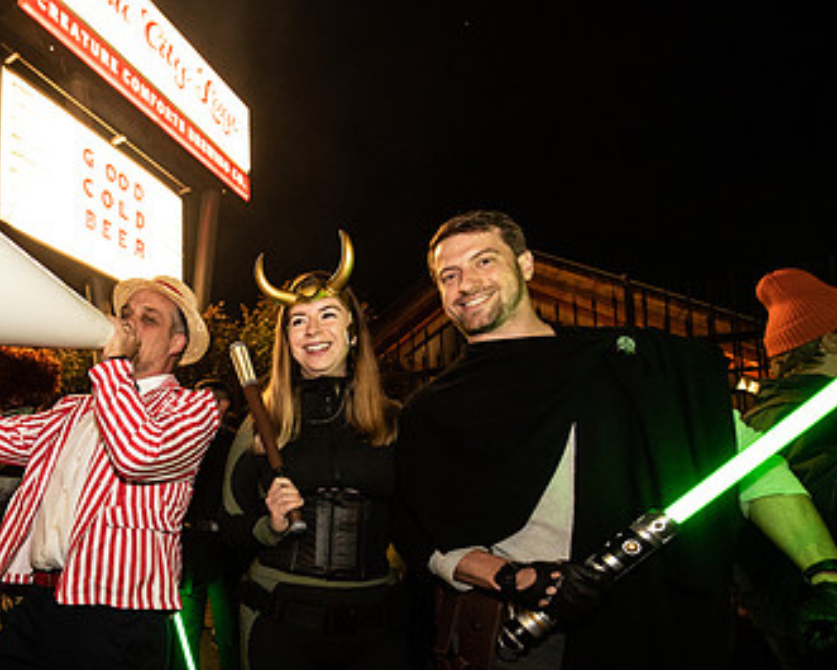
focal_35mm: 23
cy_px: 466
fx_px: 570
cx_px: 139
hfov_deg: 64.5
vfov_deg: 59.0
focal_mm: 14
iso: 2000
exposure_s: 1/80
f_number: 3.5
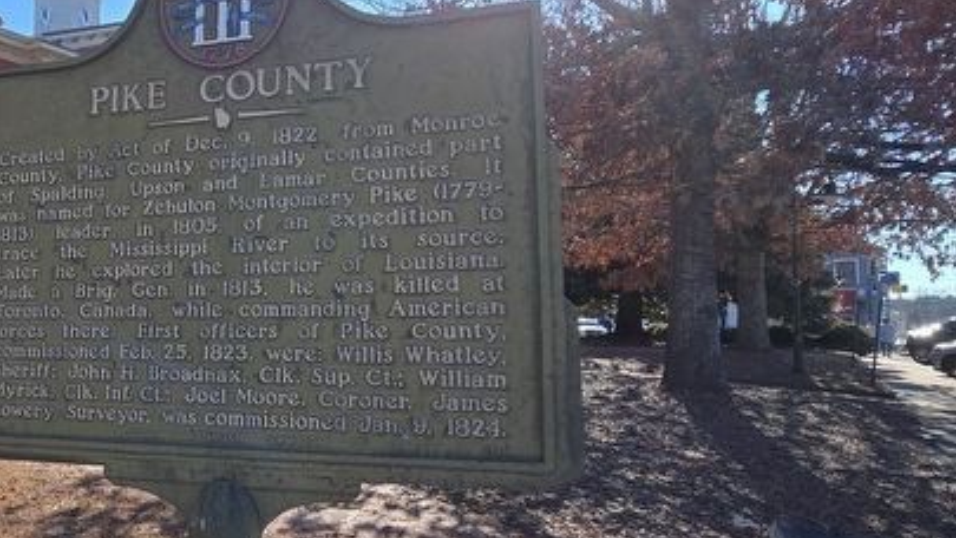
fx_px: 710
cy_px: 252
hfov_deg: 64.2
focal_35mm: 28
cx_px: 250
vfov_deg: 41.5
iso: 50
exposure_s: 1/1429
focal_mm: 2.2
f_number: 2.2
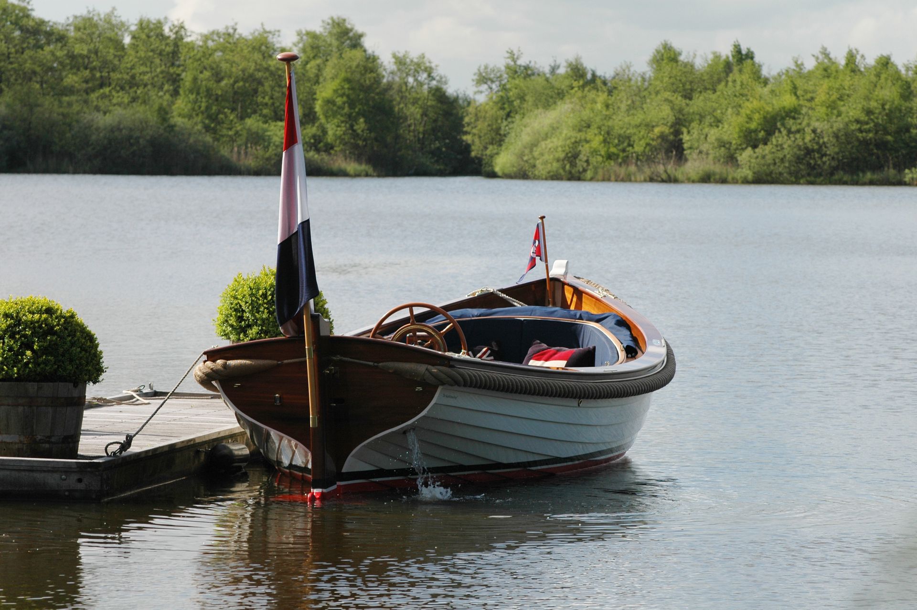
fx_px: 4772
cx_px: 458
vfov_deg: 7.3
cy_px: 305
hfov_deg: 11.0
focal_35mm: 188
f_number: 6.3
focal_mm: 125
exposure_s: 1/640
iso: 200
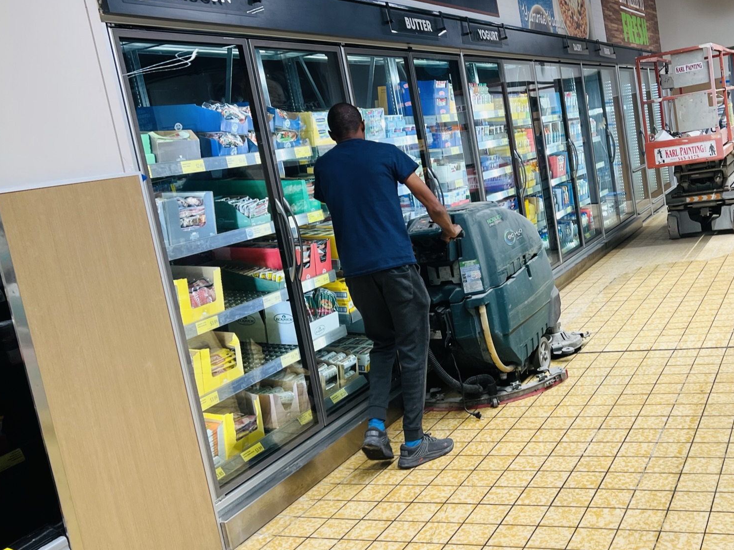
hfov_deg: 50.3
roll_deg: +12.3
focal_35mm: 36
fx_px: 763
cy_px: 265
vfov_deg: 39.6
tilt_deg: -8.1
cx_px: 497
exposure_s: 1/120
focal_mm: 5.7
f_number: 1.5
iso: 80
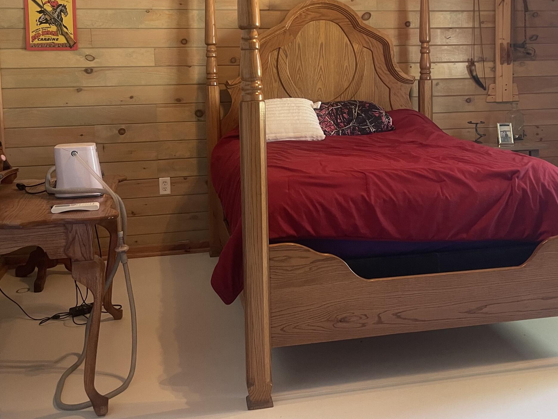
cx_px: 332
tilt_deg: -3.7
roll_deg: +0.5
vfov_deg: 35.2
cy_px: 107
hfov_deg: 46.6
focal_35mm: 40
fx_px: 645
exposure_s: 1/60
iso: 200
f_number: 1.6
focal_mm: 5.1
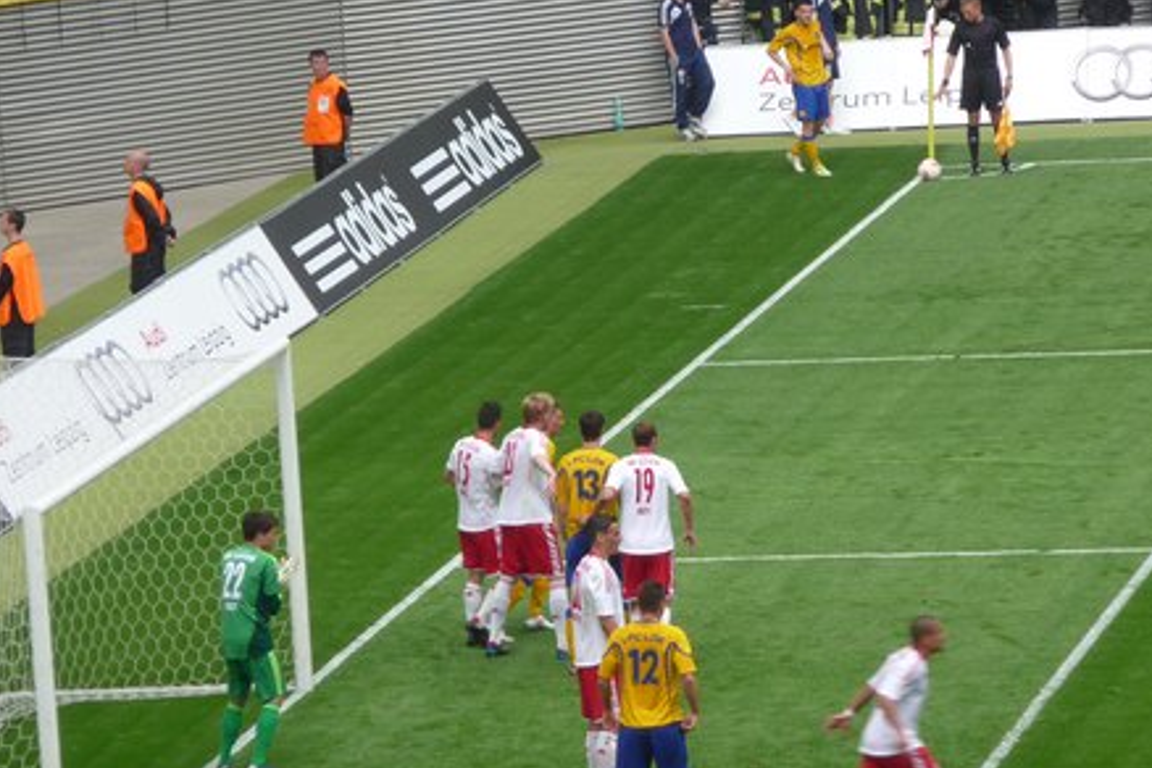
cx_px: 651
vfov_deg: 4.2
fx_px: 10367
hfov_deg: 6.4
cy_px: 389
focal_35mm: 324
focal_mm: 44
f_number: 4.9
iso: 125
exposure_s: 1/60
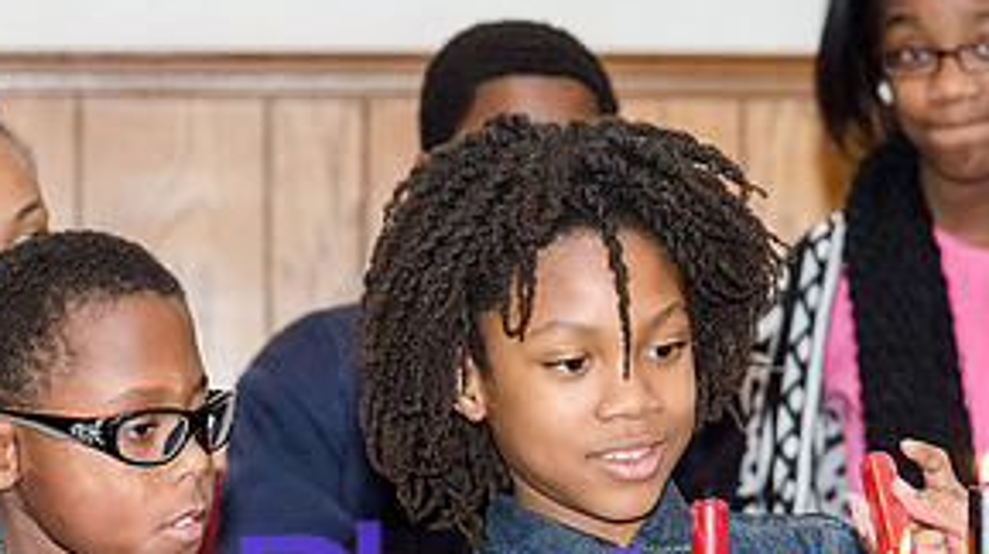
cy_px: 542
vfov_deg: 3.2
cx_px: 838
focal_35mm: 379
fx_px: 9931
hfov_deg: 5.7
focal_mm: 120
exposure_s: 1/125
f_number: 5
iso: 1000
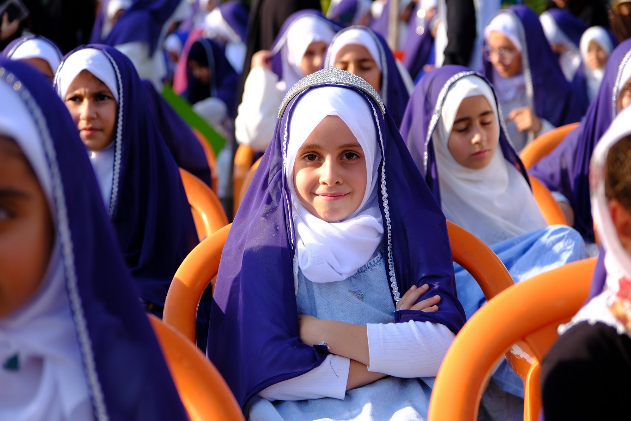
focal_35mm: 101
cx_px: 316
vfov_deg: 13.5
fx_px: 1770
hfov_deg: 20.2
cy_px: 210
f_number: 4
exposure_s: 1/1000
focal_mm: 67.5
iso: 320
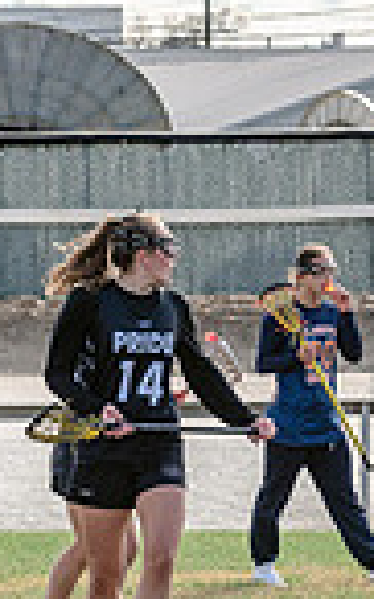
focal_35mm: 507
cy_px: 380
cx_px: 1101
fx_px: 8285
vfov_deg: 4.1
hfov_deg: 2.6
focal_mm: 125
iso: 400
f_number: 8
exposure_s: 1/1000
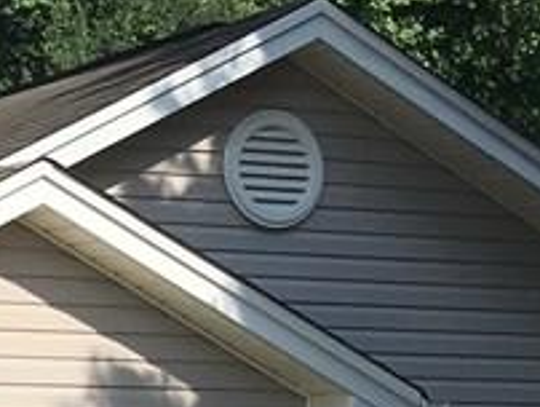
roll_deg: +0.4
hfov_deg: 12.3
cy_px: 461
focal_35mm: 147
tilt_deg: +2.1
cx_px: -417
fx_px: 2296
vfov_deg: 10.0
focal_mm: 4.15
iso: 25
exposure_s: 1/2747
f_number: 2.2
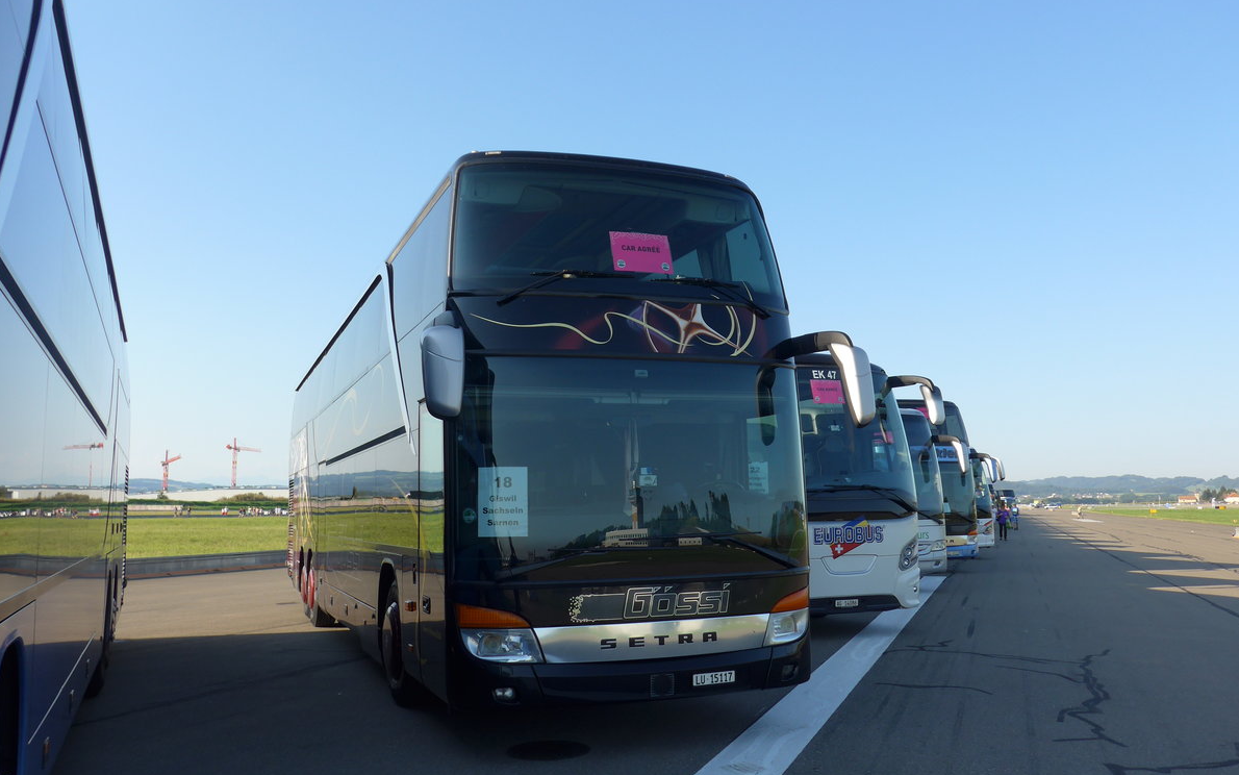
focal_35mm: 31
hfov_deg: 61.2
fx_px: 1047
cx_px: 622
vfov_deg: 40.6
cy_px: 372
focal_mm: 6
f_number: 2.8
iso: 80
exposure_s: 1/800
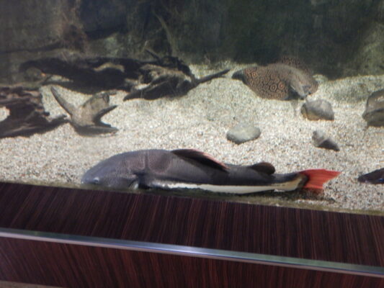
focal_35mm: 38
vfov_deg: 37.7
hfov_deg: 49.0
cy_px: 144
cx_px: 192
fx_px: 422
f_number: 3.4
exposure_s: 1/8
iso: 450
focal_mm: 6.8
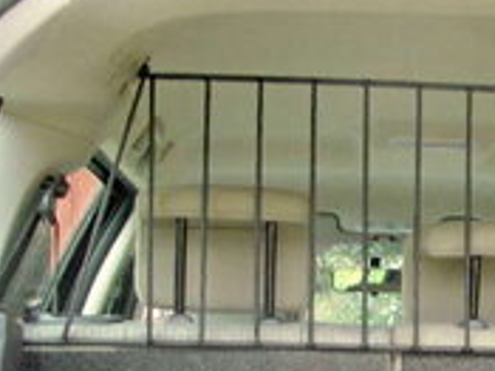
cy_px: 292
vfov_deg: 16.8
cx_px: 515
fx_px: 1243
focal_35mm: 87
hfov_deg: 21.6
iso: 200
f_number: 3.4
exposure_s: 1/30
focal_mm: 6.3
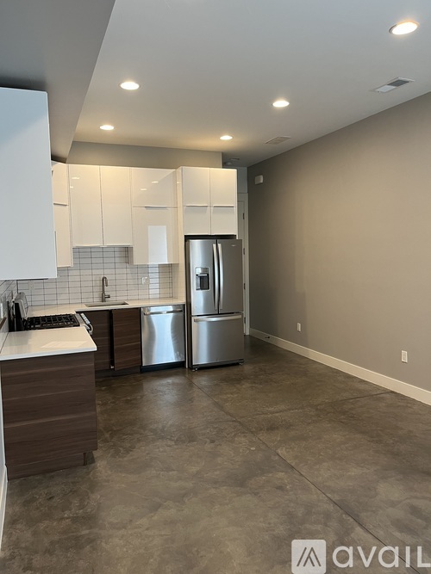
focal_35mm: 26
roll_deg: +1.1
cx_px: 216
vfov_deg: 67.3
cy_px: 287
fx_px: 432
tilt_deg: -4.2
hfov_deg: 53.0
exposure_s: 1/60
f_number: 1.6
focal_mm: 5.1
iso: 125
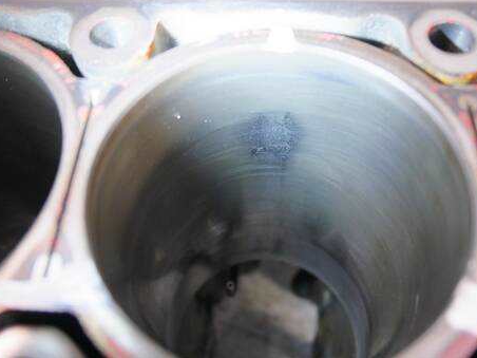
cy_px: 170
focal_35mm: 34
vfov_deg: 41.8
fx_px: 469
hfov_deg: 54.0
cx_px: 240
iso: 800
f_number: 4
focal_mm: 16
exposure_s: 1/60
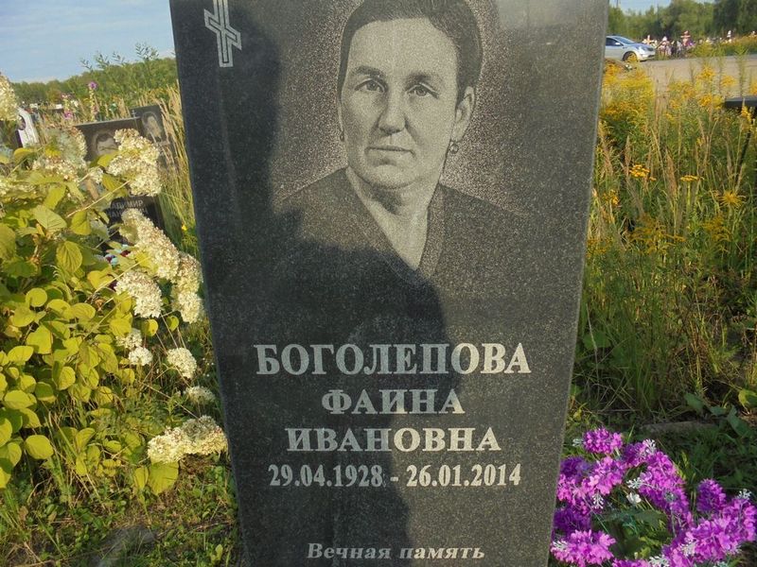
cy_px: 284
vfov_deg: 53.1
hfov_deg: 67.3
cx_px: 378
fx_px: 569
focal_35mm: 26
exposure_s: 1/500
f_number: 3.5
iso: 100
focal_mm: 4.6
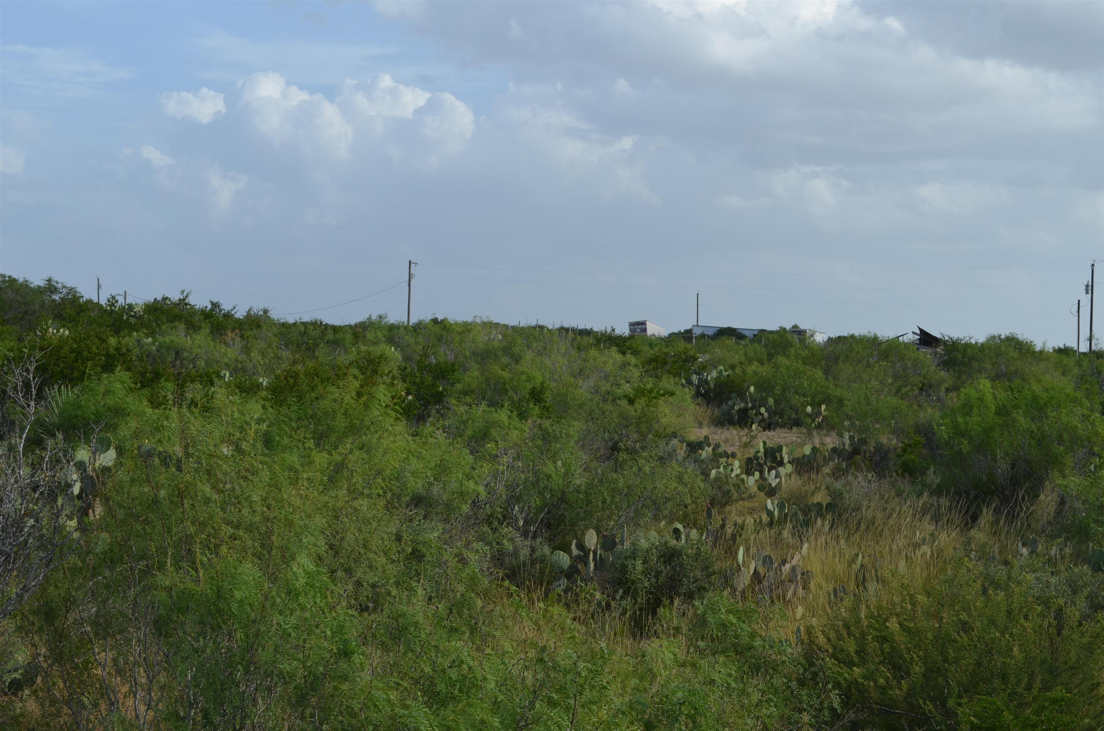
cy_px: 366
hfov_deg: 33.5
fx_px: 1836
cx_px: 552
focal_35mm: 60
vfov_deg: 22.5
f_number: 8
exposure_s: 1/250
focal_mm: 40
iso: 140
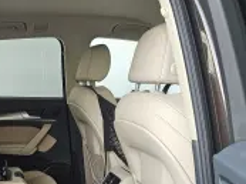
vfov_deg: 29.0
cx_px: 53
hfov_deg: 38.4
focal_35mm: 48
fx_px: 340
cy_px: 164
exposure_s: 1/100
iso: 80
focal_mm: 6.3
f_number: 1.7
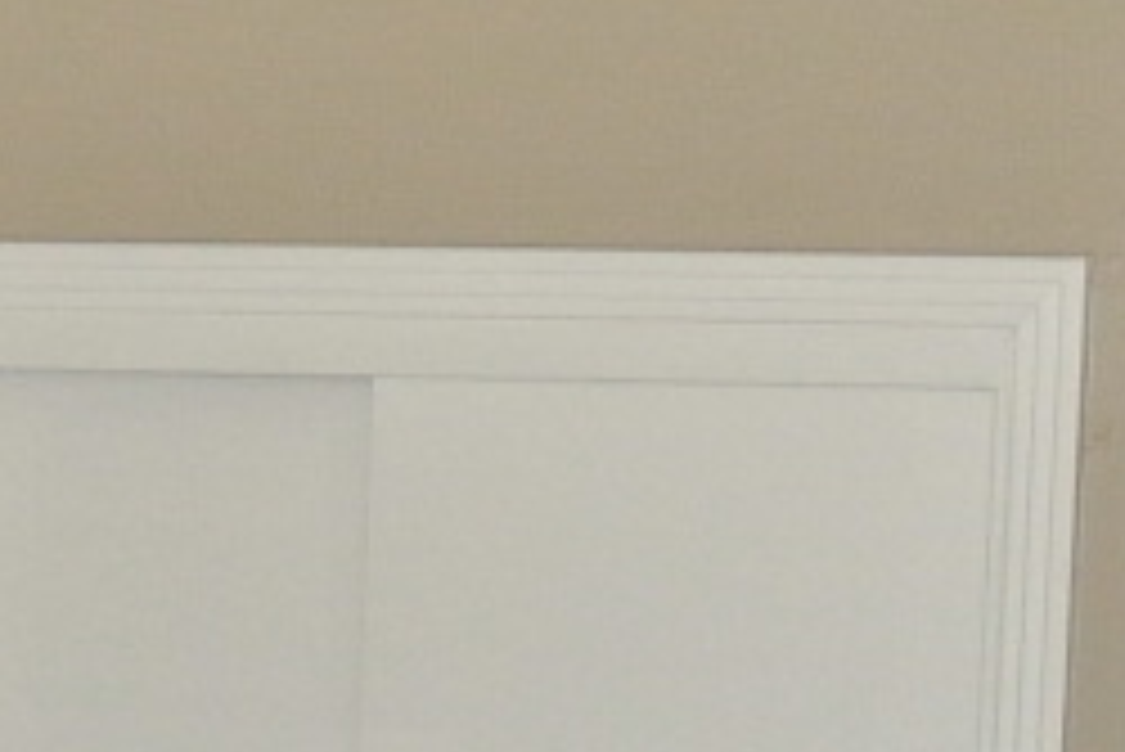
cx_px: 387
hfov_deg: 8.6
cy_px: 1653
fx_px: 7504
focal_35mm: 240
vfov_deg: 5.6
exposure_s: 1/60
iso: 450
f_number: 3.8
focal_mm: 11.8
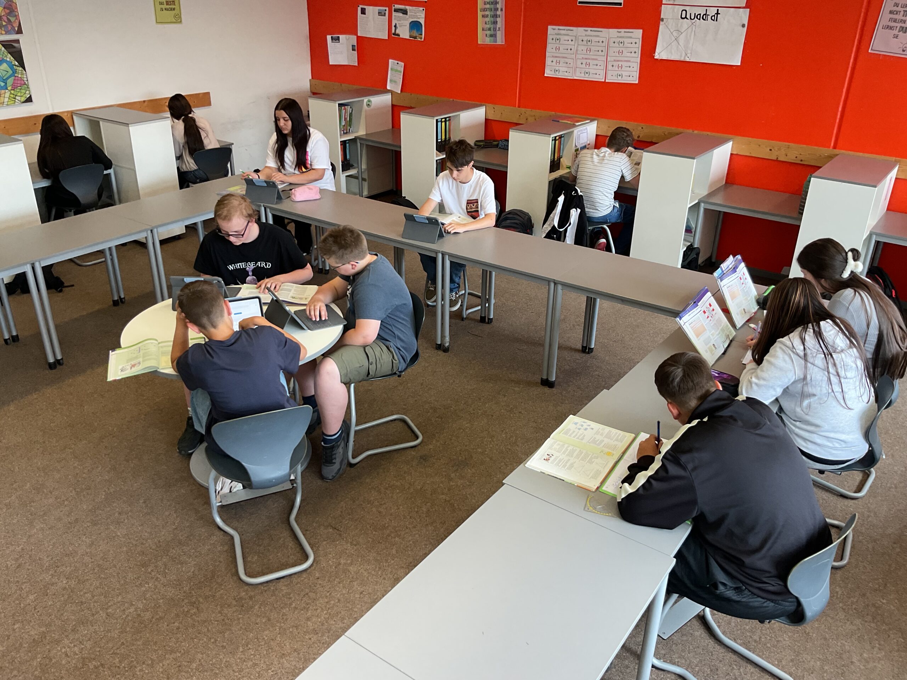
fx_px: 760
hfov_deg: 61.7
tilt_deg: -26.0
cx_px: 454
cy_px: 340
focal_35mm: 29
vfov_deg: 48.2
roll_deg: -0.5
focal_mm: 3
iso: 40
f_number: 1.8
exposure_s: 1/100
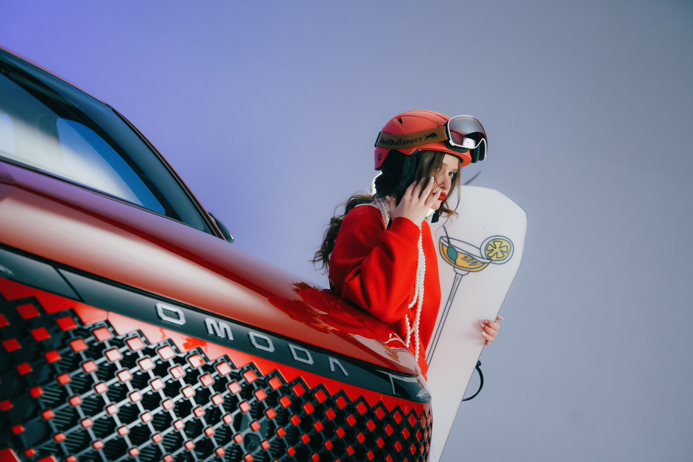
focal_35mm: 64
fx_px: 1232
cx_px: 346
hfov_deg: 31.4
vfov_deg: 21.2
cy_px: 231
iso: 800
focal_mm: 64
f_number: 5
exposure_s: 1/125
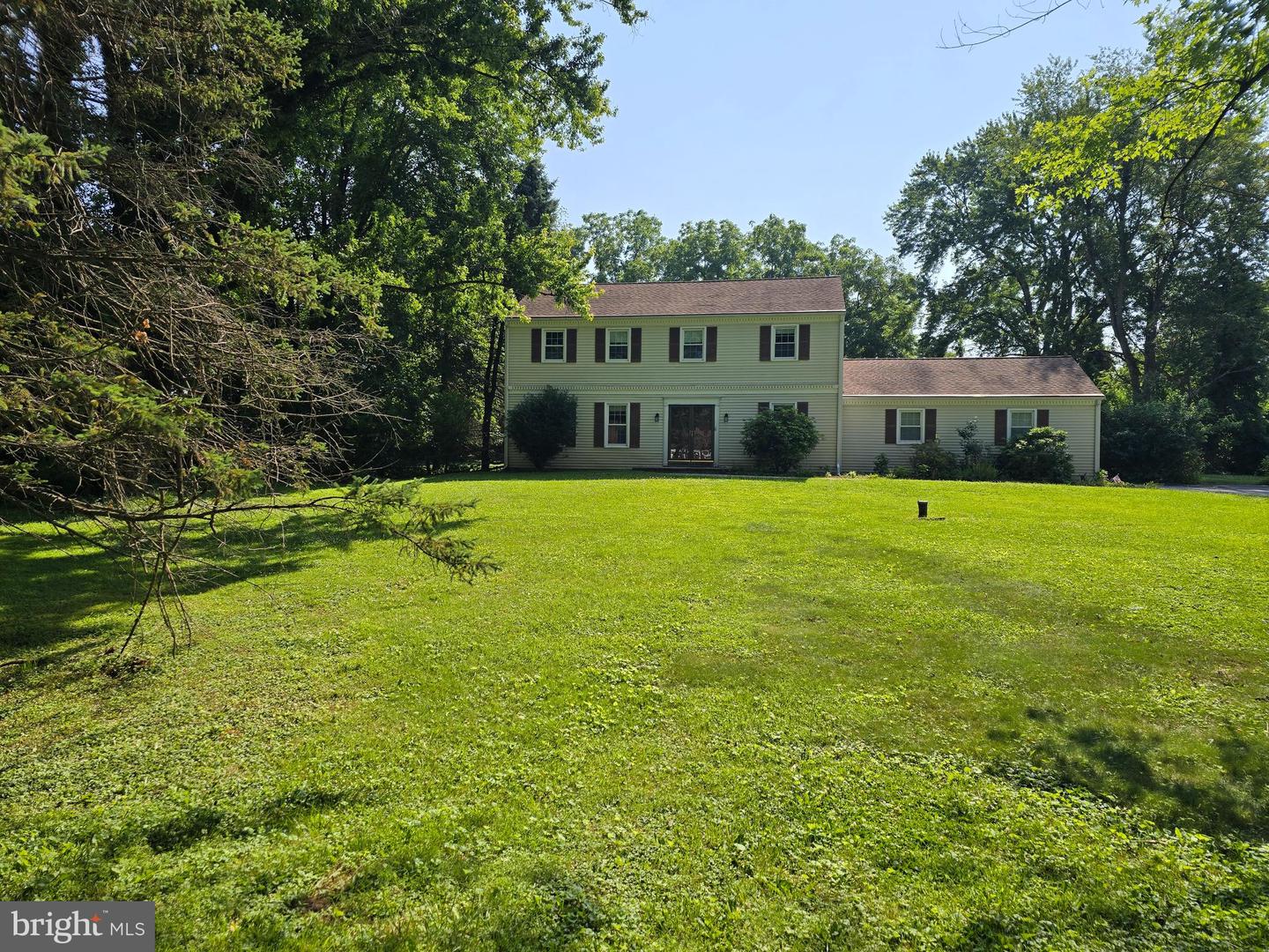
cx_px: 634
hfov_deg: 73.9
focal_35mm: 23
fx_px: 843
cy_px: 476
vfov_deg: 58.9
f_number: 1.7
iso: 12
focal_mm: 6.3
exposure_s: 1/997
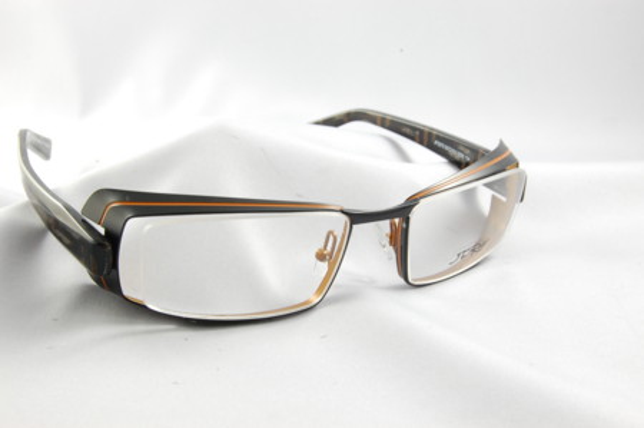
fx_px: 1019
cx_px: 322
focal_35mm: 57
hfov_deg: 35.1
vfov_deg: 23.7
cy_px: 214
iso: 800
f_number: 18
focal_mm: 38
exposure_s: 1/6
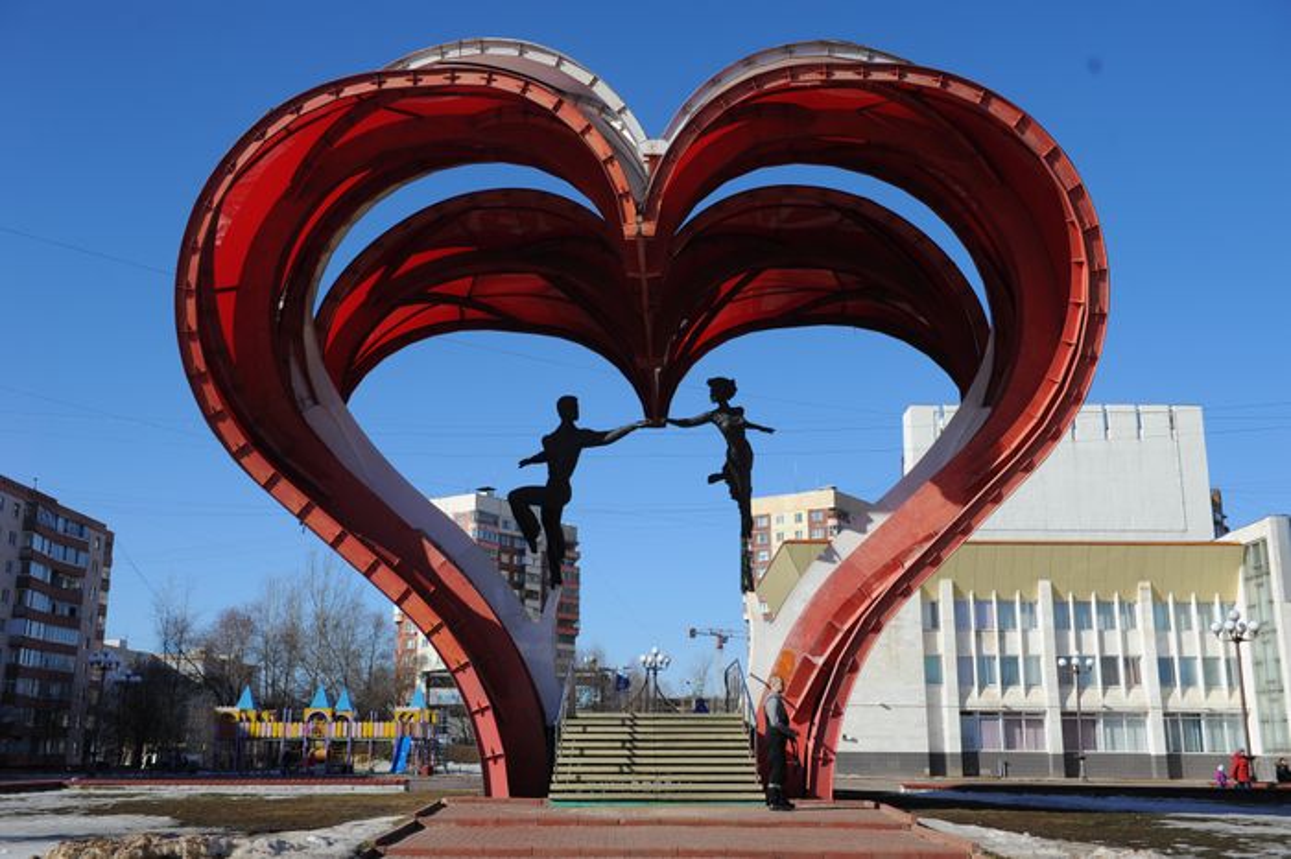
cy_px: 430
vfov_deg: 35.0
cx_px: 646
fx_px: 1362
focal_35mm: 38
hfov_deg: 50.7
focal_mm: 38
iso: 250
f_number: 5.6
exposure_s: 1/1600
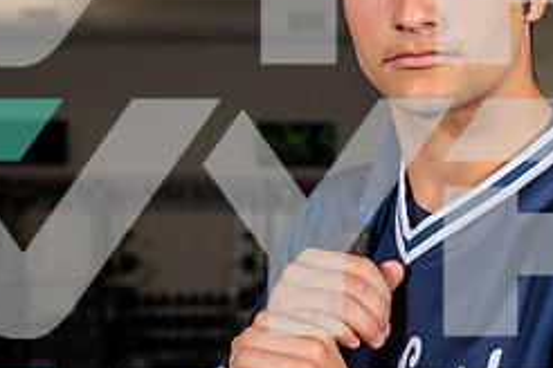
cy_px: 219
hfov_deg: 17.3
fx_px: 1812
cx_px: 400
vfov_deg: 11.6
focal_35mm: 118
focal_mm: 50
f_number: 5.6
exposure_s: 1/200
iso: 200
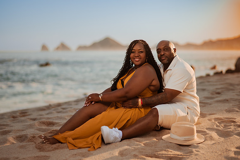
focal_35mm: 58
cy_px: 80
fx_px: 387
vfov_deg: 23.4
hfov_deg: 34.5
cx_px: 120
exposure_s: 1/4000
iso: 100
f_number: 1.8
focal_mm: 58
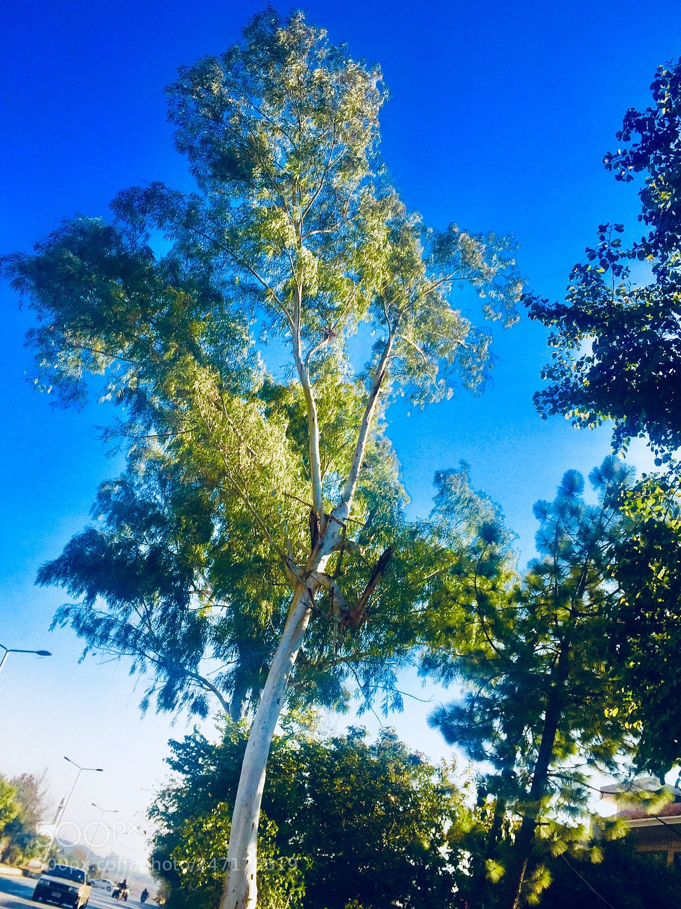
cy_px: 454
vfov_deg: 61.7
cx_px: 340
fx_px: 761
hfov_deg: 48.2
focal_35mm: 29
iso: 32
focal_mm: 4.15
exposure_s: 1/1412
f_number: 2.2
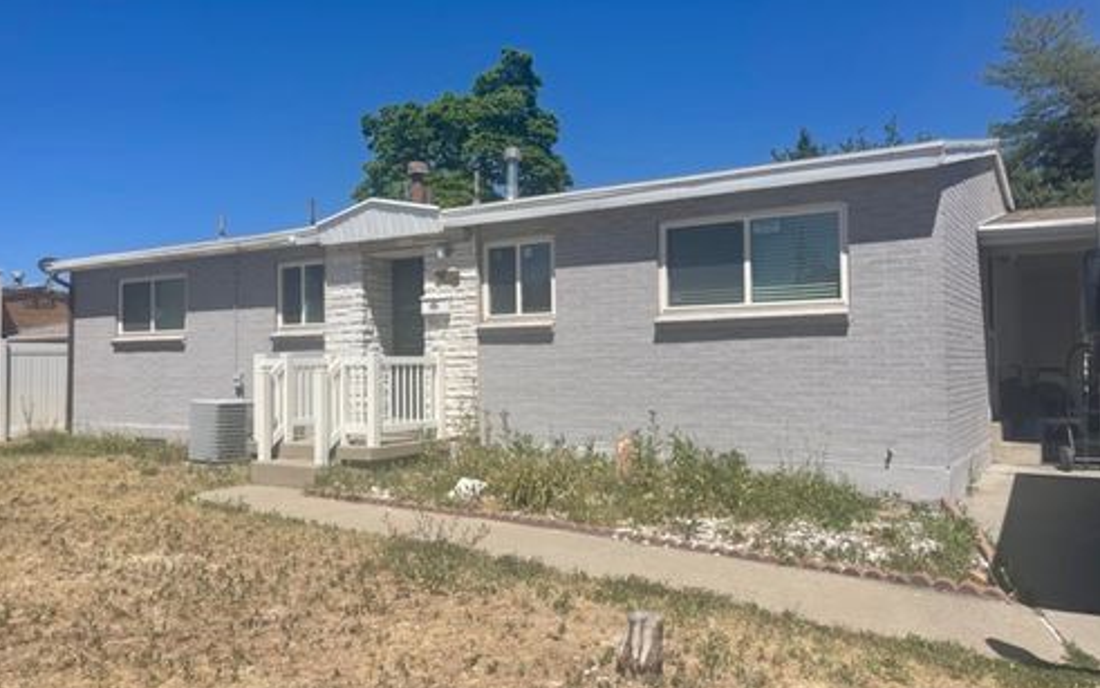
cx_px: 542
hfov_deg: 68.4
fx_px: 810
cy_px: 331
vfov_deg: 46.0
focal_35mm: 27
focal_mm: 5.1
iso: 32
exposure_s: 1/5376
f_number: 1.6
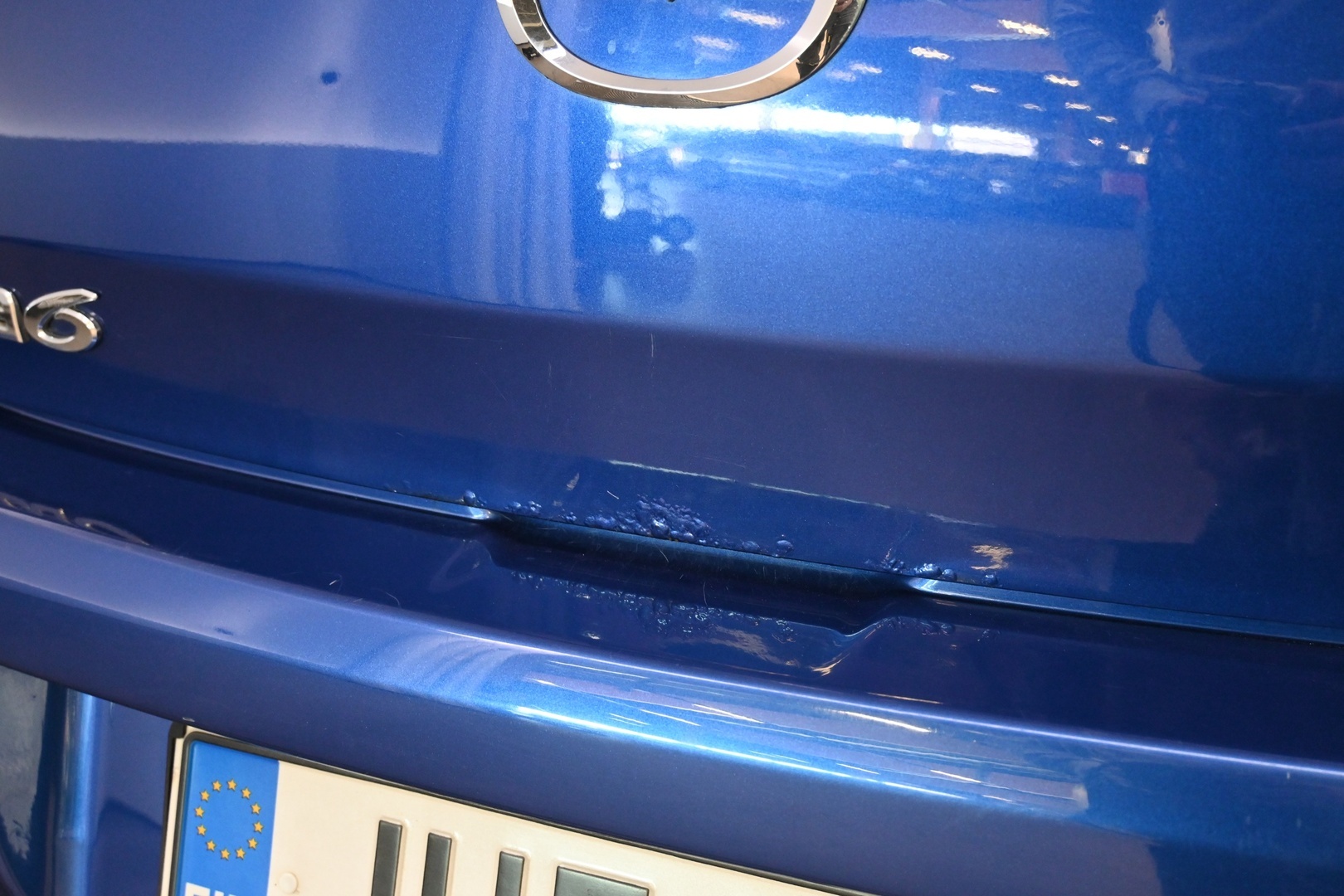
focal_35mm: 41
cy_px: 448
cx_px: 672
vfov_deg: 32.4
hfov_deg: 47.2
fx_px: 1540
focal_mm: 27.5
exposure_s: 1/40
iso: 2000
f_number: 4.5
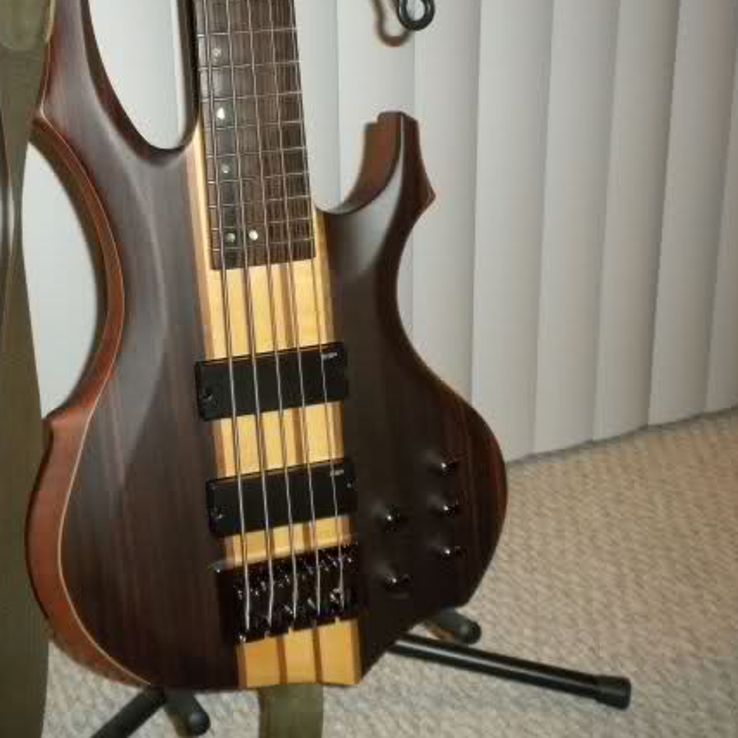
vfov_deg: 34.6
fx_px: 1182
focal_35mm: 49
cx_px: 261
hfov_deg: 34.4
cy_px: 325
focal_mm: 6.6
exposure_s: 1/30
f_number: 3.5
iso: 400
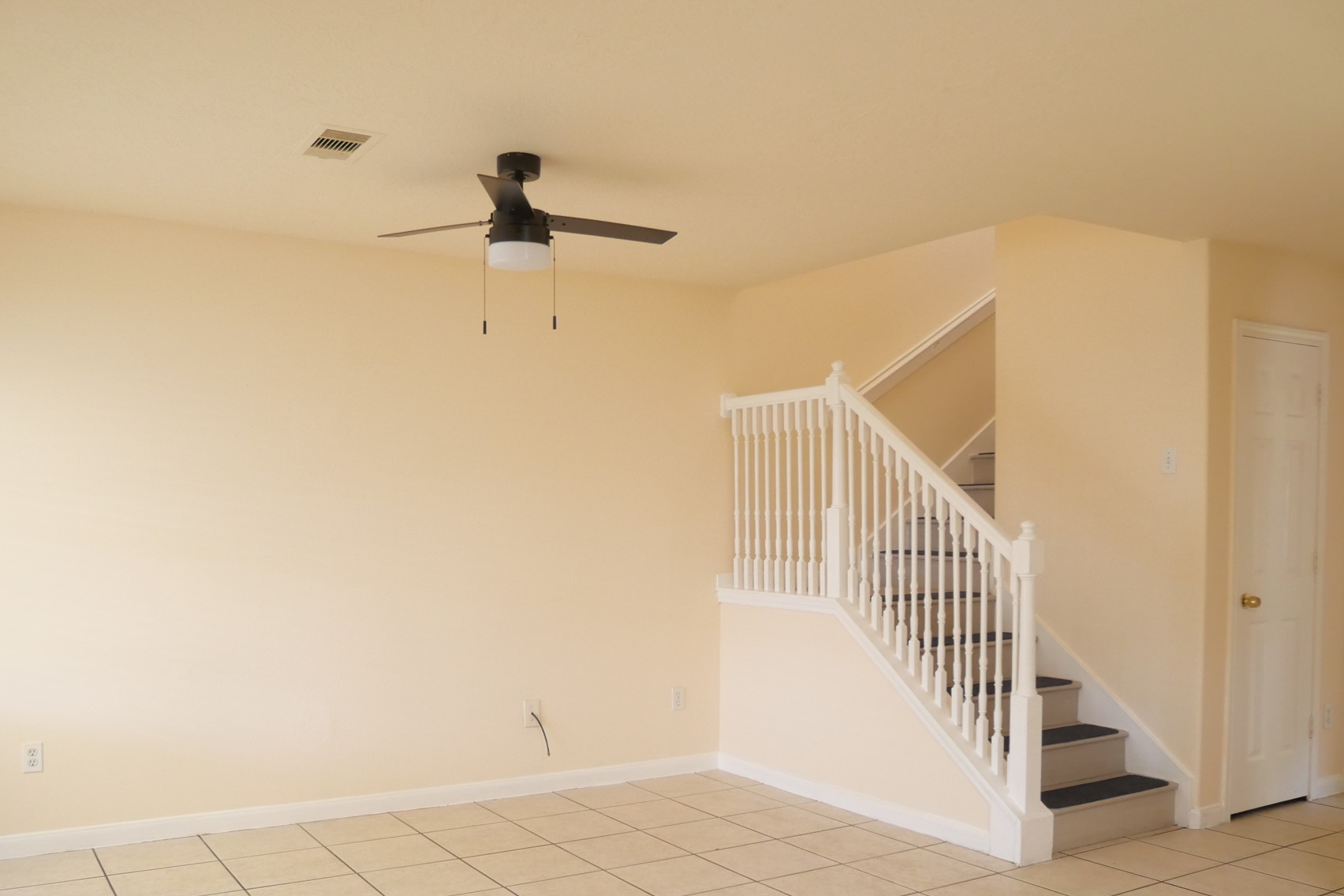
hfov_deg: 61.9
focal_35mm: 30
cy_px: 582
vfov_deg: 43.1
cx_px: 638
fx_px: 1120
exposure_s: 1/60
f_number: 3.5
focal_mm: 12
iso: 1250
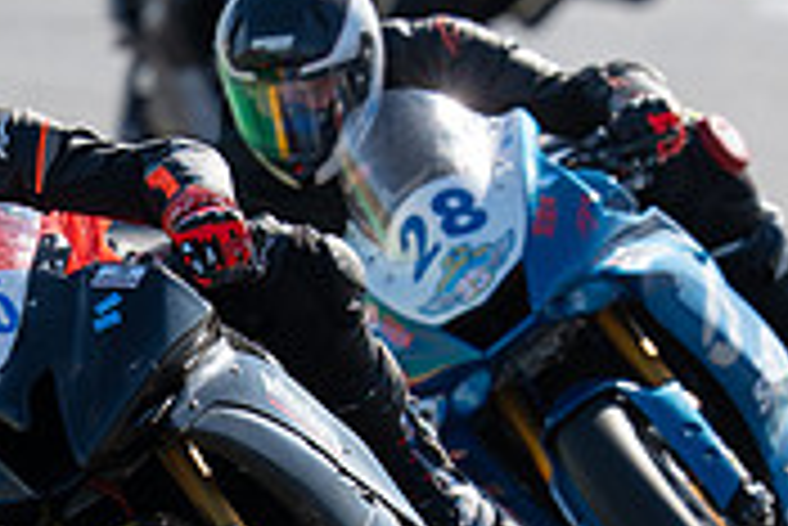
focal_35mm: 1328
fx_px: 29092
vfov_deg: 1.0
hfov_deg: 1.6
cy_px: 443
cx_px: 135
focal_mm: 400
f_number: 5
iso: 100
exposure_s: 1/400
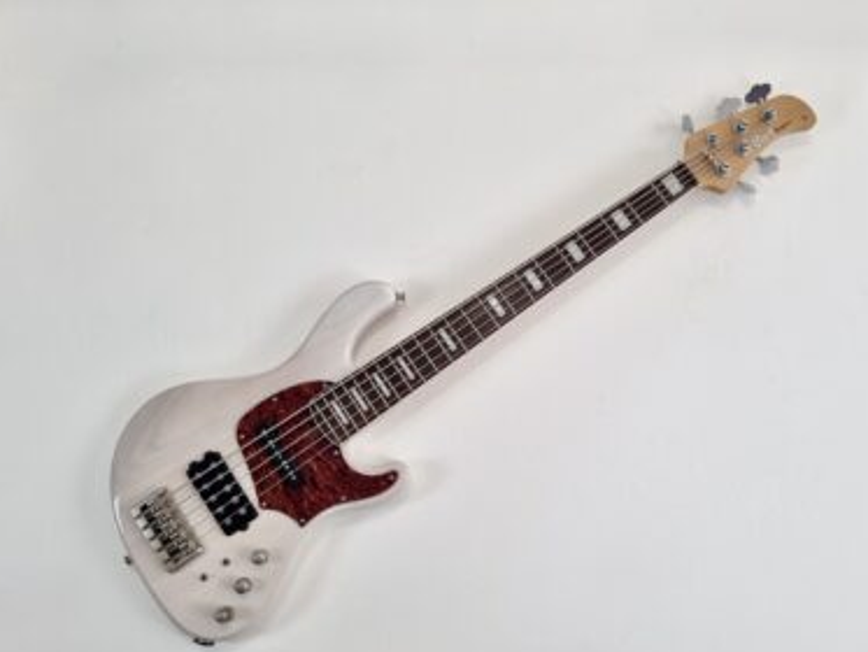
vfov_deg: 46.7
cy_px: 374
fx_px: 752
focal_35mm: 30
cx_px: 463
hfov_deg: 59.9
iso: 64
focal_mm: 5.4
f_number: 1.8
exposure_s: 1/100
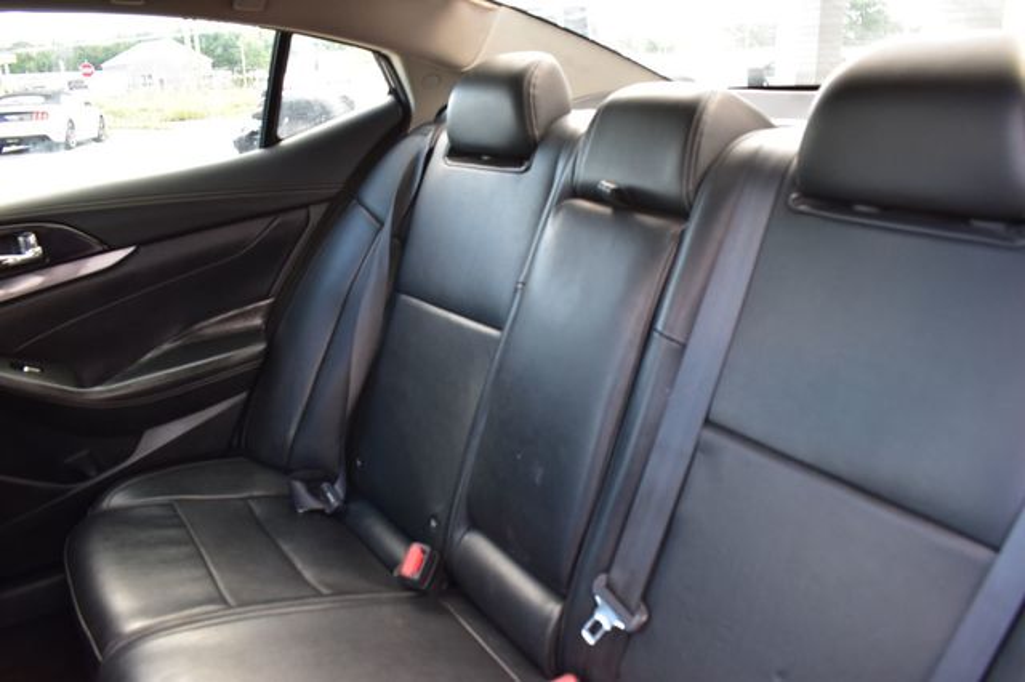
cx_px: 512
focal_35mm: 27
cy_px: 341
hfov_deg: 67.4
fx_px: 768
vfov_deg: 47.9
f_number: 7.1
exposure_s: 1/30
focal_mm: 18
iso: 400
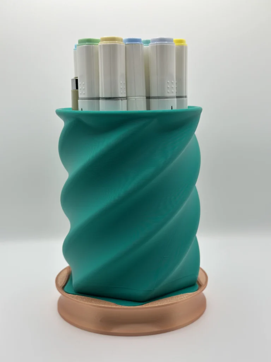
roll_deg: +0.7
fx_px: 501
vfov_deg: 39.7
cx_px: 136
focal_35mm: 48
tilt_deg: -9.9
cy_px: 181
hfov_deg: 30.3
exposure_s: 1/395
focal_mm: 6.86
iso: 80
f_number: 1.78
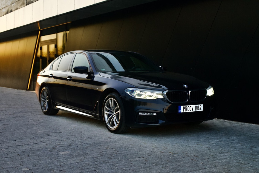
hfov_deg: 39.6
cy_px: 86
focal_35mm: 50
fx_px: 360
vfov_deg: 27.0
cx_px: 130
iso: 3200
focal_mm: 50
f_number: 4.5
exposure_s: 1/160
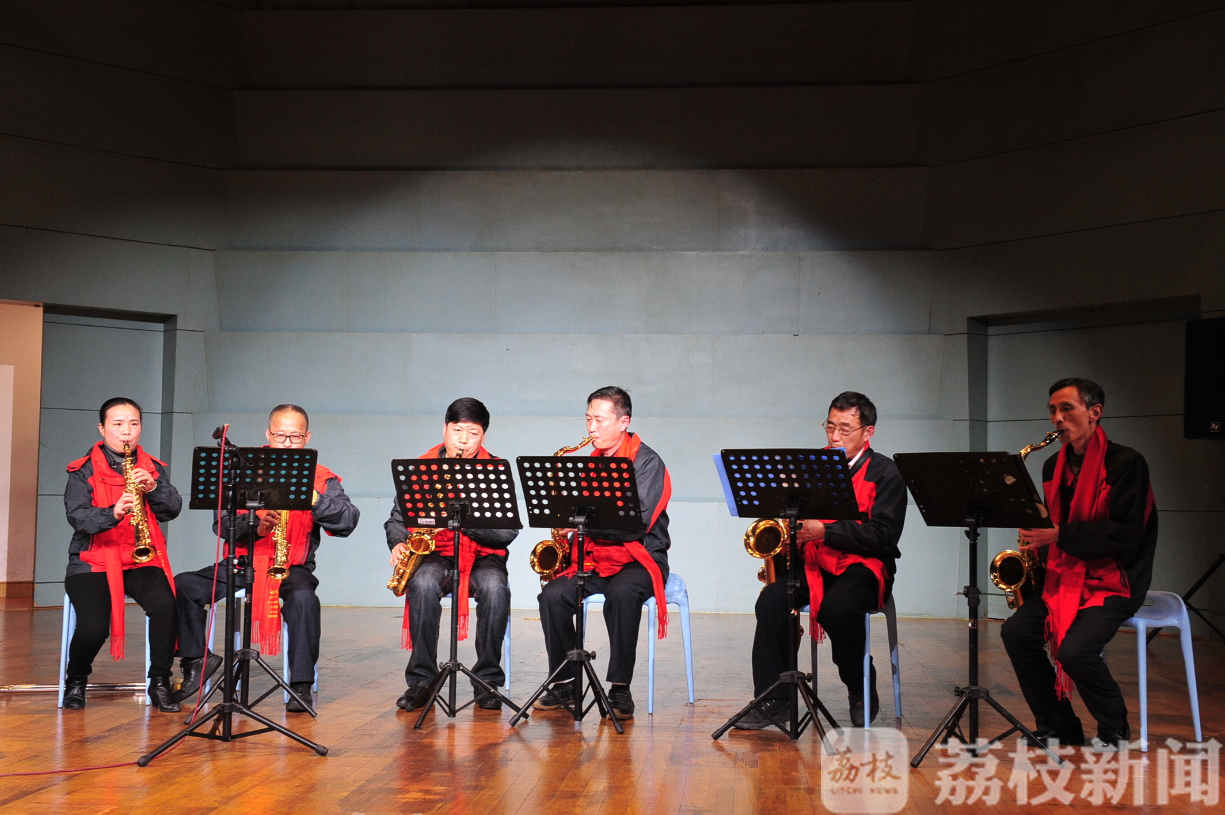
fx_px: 1632
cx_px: 612
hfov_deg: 41.1
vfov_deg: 28.0
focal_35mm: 48
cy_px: 408
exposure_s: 1/50
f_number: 9
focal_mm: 48
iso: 1600
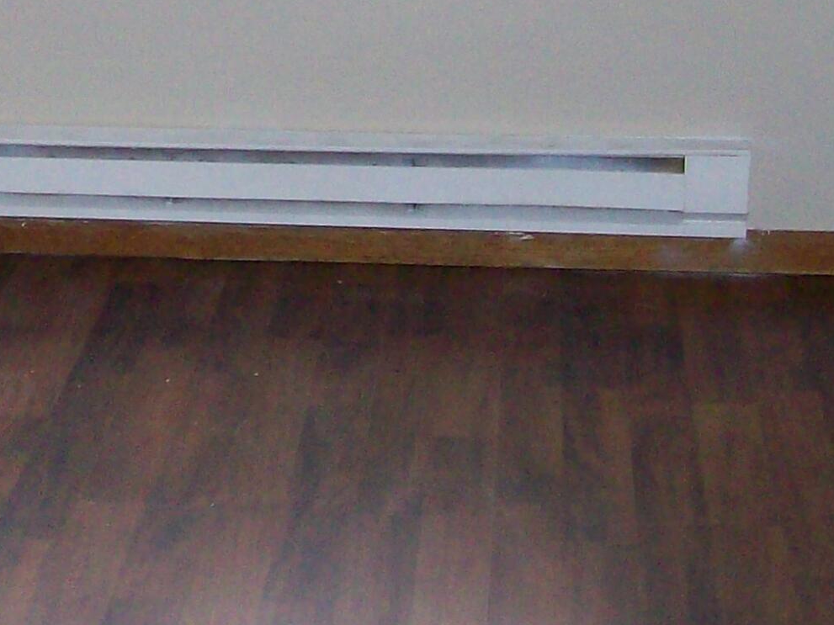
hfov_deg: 17.2
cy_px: -43
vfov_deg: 13.3
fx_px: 2626
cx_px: -171
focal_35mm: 109
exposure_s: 1/64
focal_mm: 6
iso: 200
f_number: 2.7
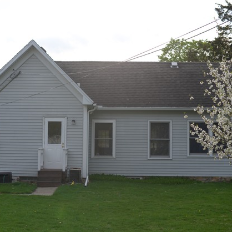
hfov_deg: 26.4
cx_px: 90
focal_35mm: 65
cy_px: 115
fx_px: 493
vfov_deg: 26.5
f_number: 2.8
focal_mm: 50
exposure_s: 1/2500
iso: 280
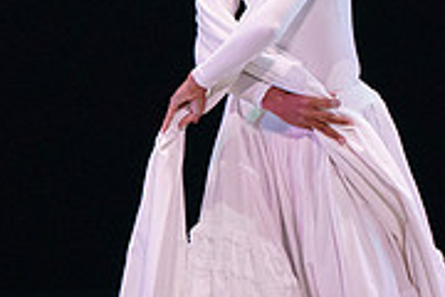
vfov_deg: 0.9
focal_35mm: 1461
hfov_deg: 1.4
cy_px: 91
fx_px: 18058
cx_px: 259
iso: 5000
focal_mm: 400
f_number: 6.3
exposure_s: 1/400
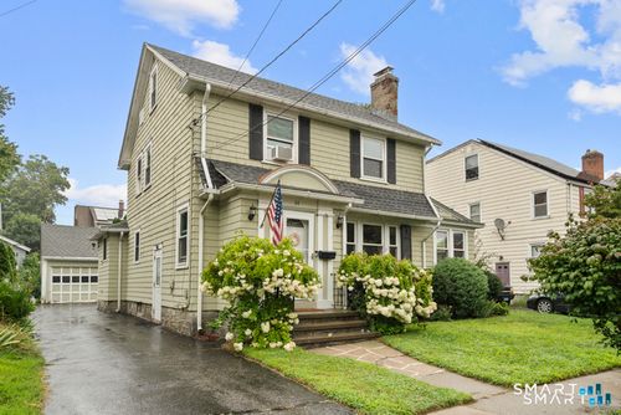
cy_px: 208
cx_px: 310
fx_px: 397
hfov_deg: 76.1
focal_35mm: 23
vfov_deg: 55.2
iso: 200
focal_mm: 23
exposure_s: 1/15
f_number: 9
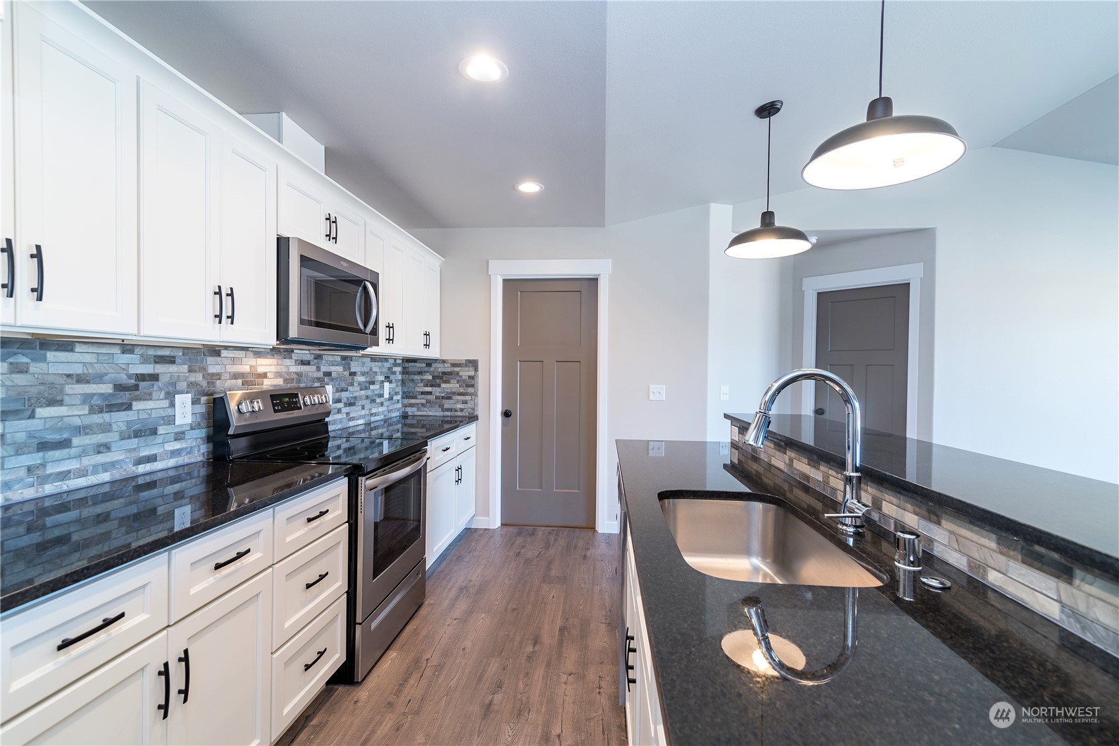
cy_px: 373
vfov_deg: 73.8
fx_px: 497
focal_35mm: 16
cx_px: 560
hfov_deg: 96.7
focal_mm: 16
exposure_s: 1/10
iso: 200
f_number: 5.6
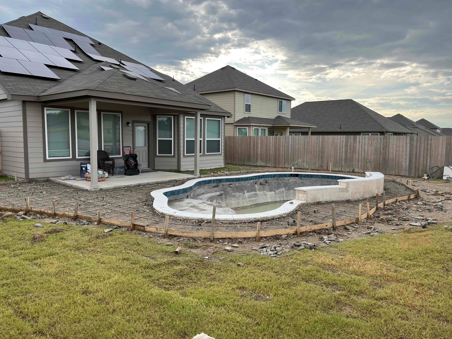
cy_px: 170
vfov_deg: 53.1
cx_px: 226
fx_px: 339
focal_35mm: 26
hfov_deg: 67.3
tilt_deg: -3.9
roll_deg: -0.6
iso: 50
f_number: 1.6
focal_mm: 5.1
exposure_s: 1/1066
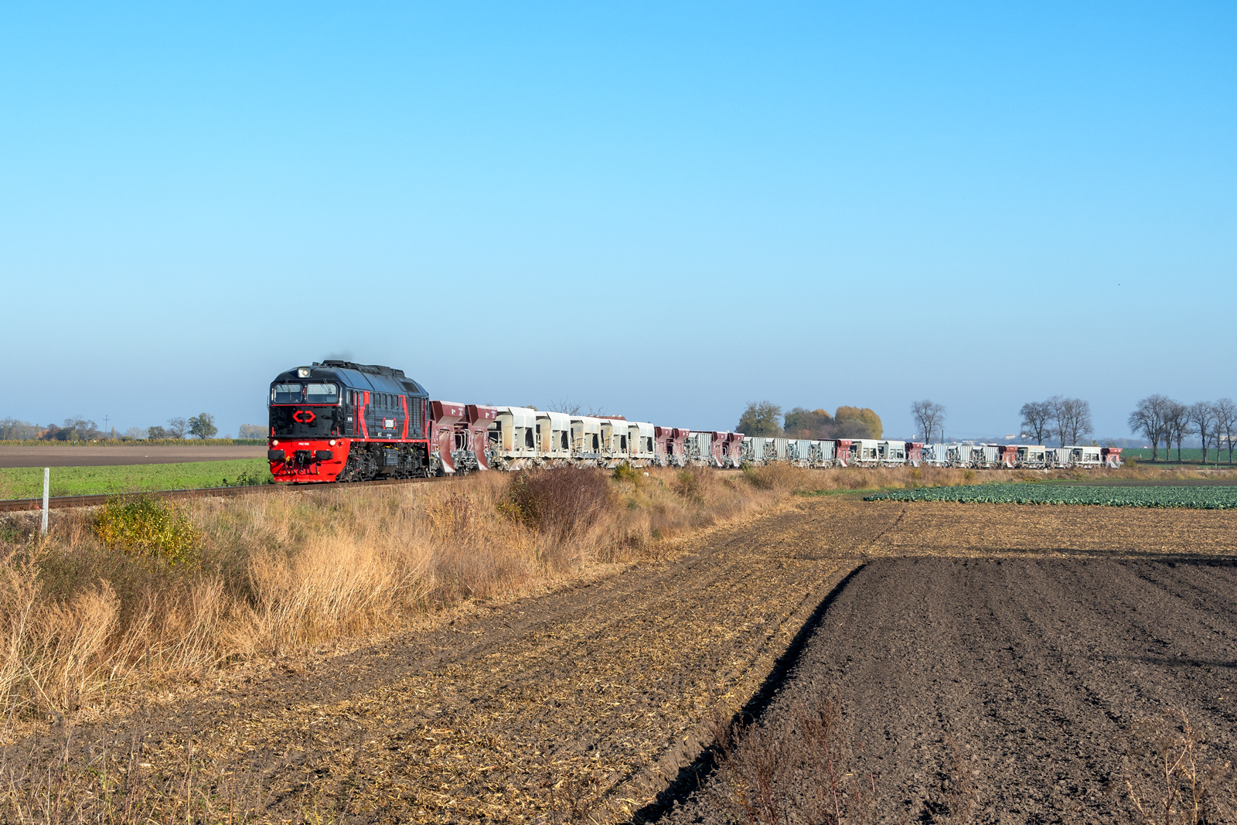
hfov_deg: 38.9
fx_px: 1752
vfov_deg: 26.5
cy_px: 412
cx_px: 618
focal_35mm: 51
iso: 125
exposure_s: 1/500
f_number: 9
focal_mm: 34
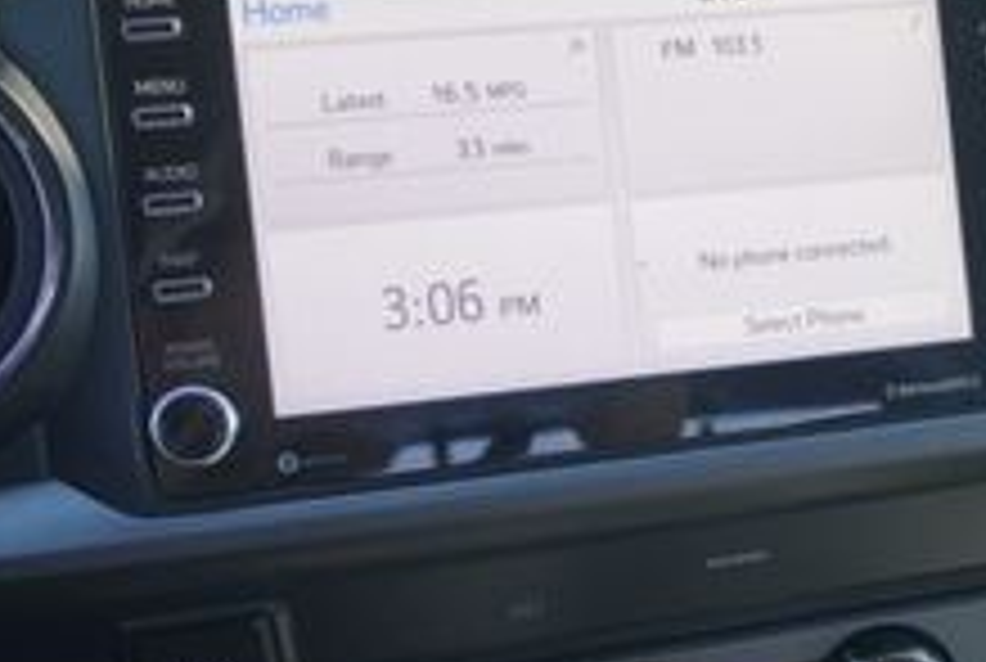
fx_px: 1921
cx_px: 1067
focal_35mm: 70
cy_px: 324
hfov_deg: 26.6
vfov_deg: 19.5
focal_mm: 16
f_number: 4
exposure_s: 1/60
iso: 200
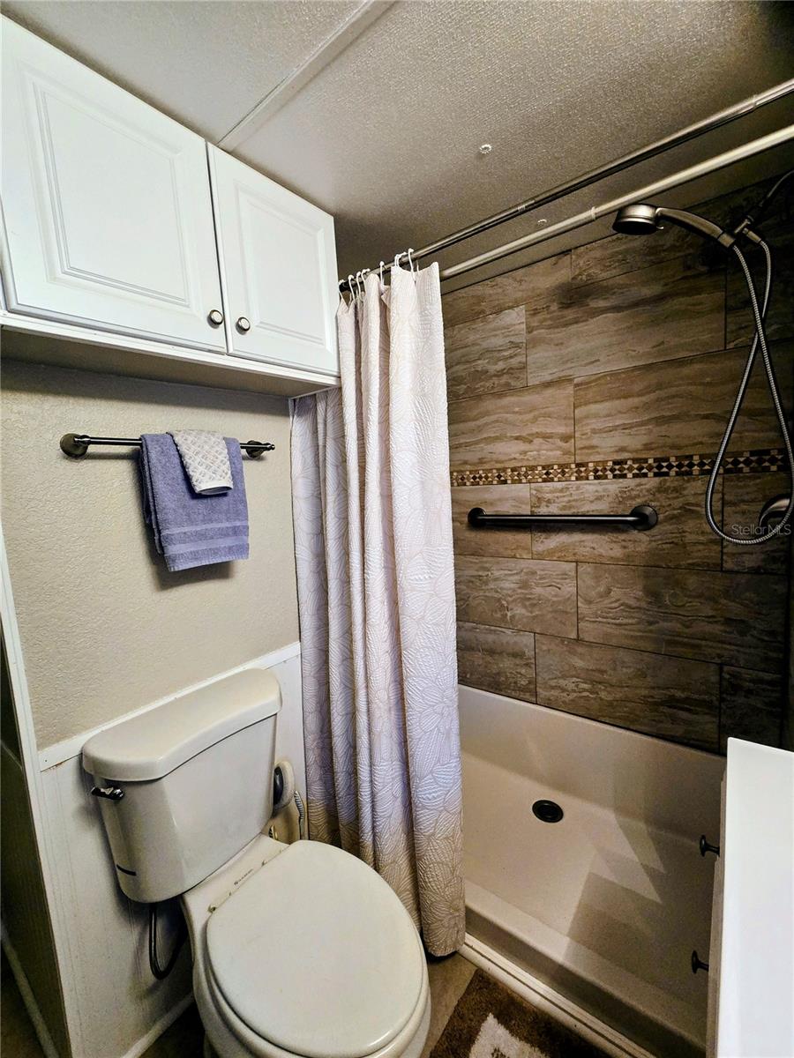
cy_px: 529
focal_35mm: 13
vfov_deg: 106.2
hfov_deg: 89.9
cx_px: 397
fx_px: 398
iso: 320
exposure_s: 1/60
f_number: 2.2
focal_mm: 2.2
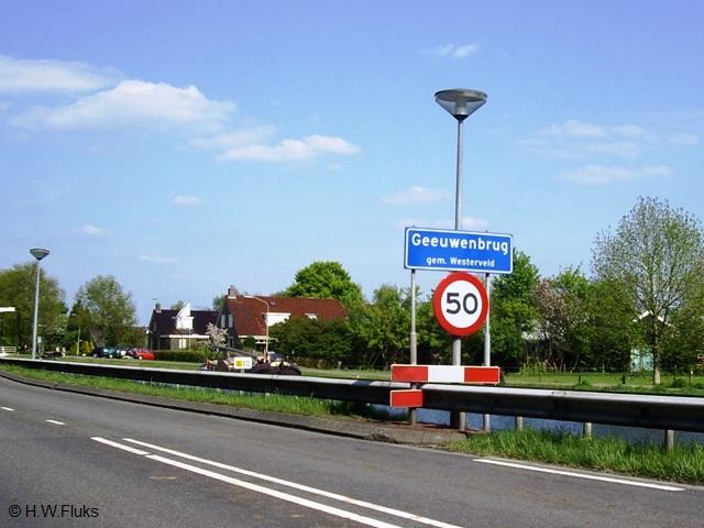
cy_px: 264
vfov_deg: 37.7
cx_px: 352
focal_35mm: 38
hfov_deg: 49.0
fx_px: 773
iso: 64
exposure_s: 1/125
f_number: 8
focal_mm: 7.9
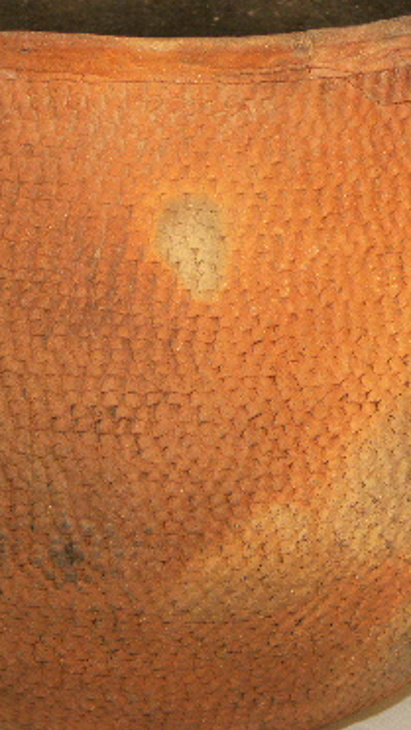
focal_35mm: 141
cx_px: 205
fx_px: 2729
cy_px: 331
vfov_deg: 15.2
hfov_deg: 8.6
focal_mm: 18.7
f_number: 3.2
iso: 100
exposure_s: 1/200
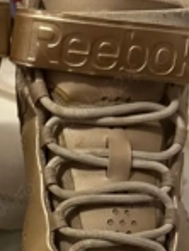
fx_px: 473
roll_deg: -3.7
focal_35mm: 65
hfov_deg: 22.0
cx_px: 15
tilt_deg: -42.3
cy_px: 243
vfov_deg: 28.3
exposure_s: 1/60
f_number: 1.78
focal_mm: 6.86
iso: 1000
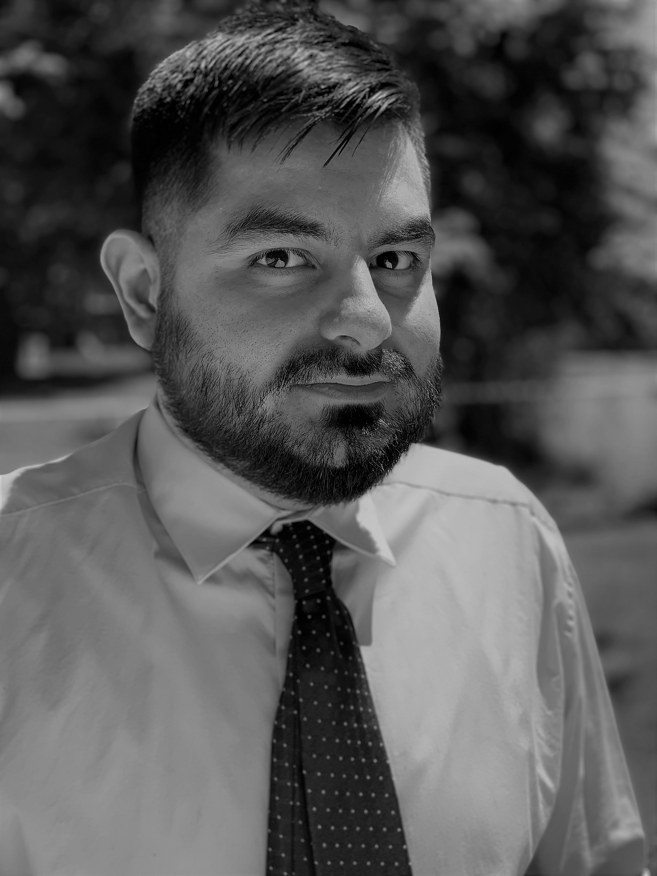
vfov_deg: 36.8
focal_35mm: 52
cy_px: 438
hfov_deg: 28.0
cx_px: 328
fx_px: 1316
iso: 16
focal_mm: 6
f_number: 2.4
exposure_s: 1/480
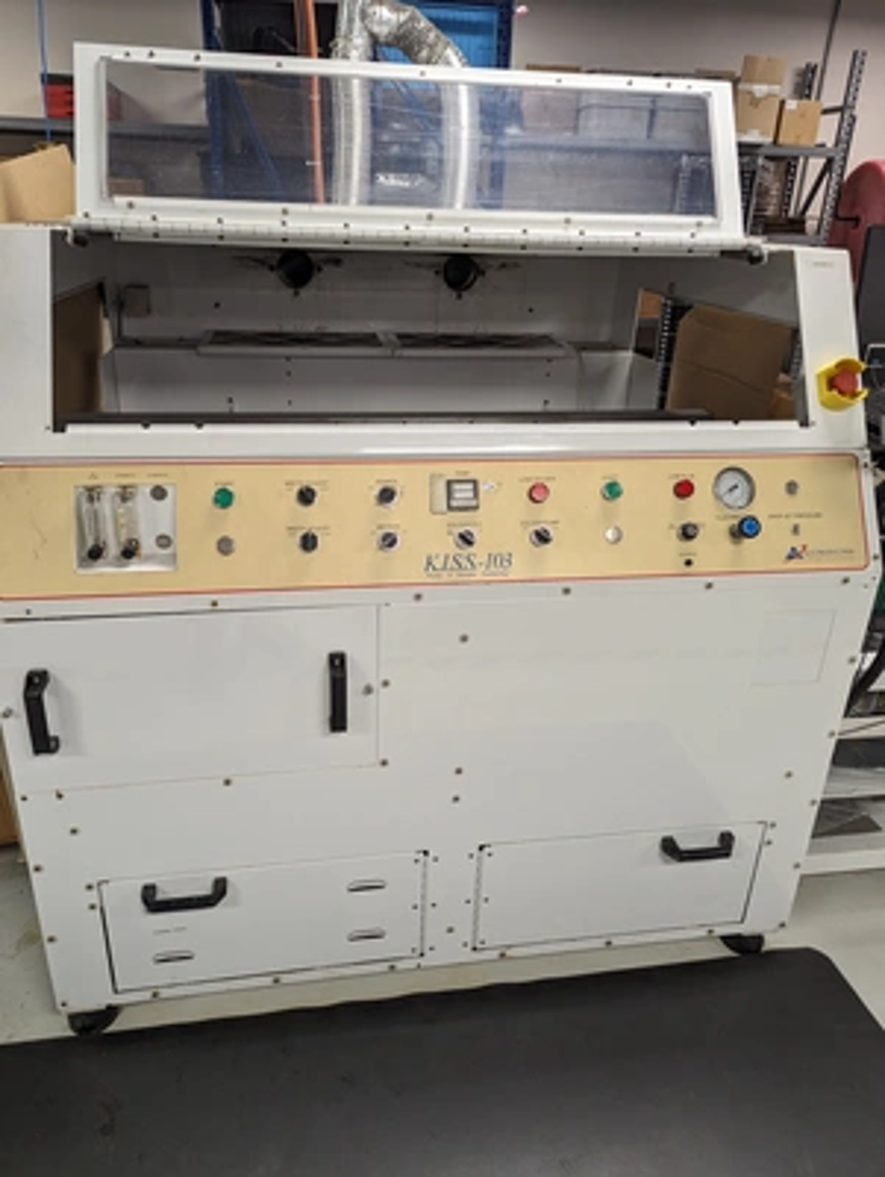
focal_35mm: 24
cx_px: 442
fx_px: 816
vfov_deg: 71.5
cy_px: 588
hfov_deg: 56.9
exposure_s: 1/120
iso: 106
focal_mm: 6.81
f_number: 1.85
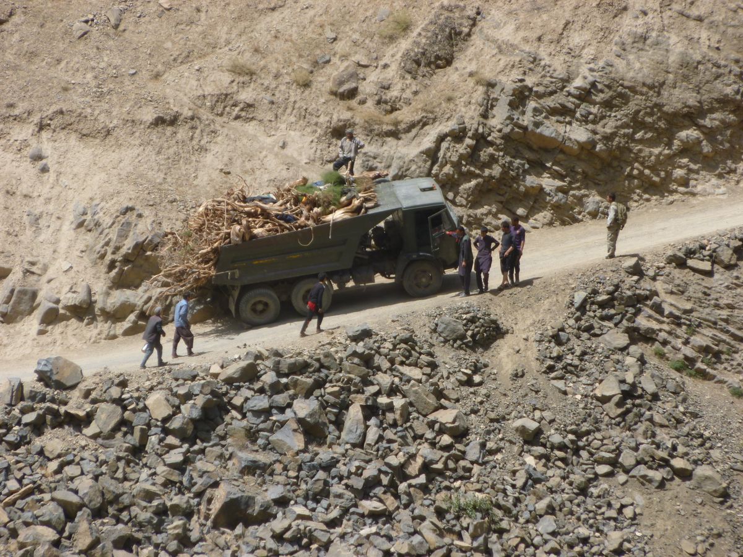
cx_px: 372
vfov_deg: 5.9
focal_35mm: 250
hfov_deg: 7.9
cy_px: 278
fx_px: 5366
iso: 100
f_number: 5.9
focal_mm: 45
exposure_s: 1/320
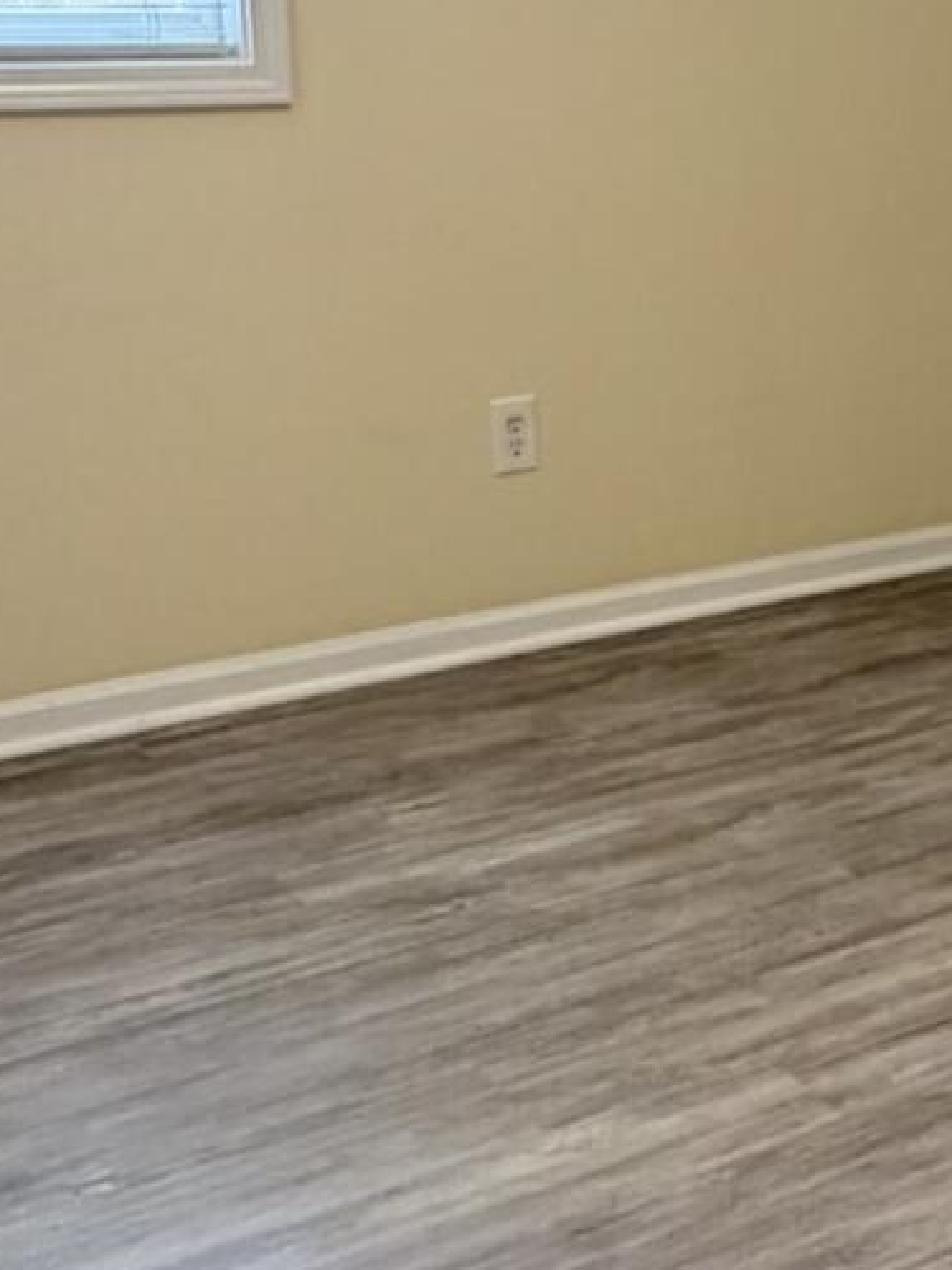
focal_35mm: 56
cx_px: 871
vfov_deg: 34.3
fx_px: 2053
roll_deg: -2.0
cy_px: 617
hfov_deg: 25.2
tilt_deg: -18.6
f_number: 2.2
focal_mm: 2.22
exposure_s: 1/60
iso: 200
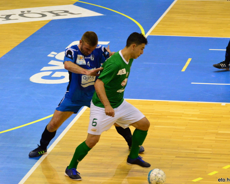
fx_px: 1127
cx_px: 97
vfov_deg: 9.3
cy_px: 94
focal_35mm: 166
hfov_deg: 11.6
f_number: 4.5
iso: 5000
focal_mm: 95
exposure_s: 1/500
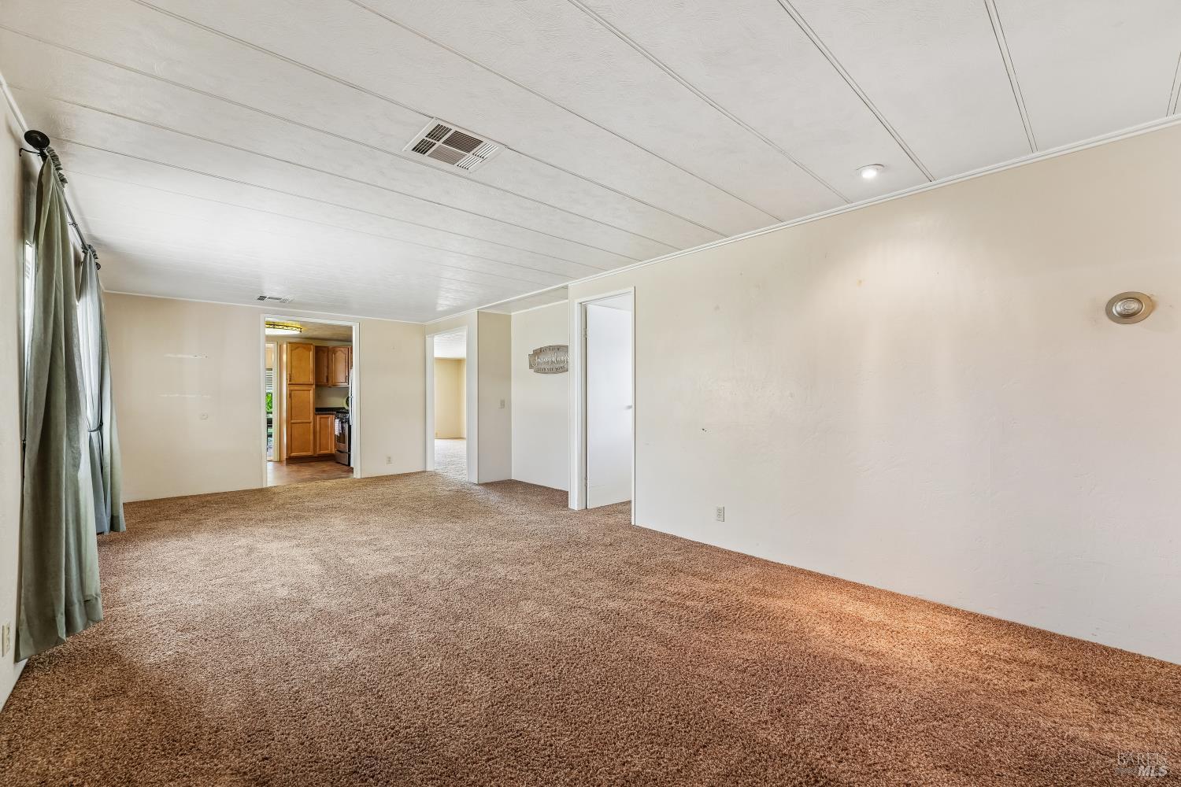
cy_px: 394
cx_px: 590
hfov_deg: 104.3
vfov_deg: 81.2
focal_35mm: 14
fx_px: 459
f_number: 8
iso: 640
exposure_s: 1/15
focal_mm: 14
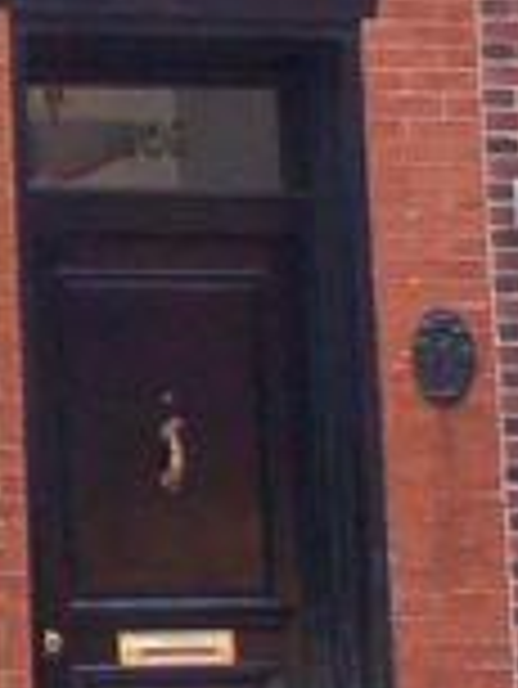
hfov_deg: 7.7
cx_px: -464
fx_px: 3699
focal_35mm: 186
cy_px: -90
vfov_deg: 10.5
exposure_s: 1/80
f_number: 2.8
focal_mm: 17
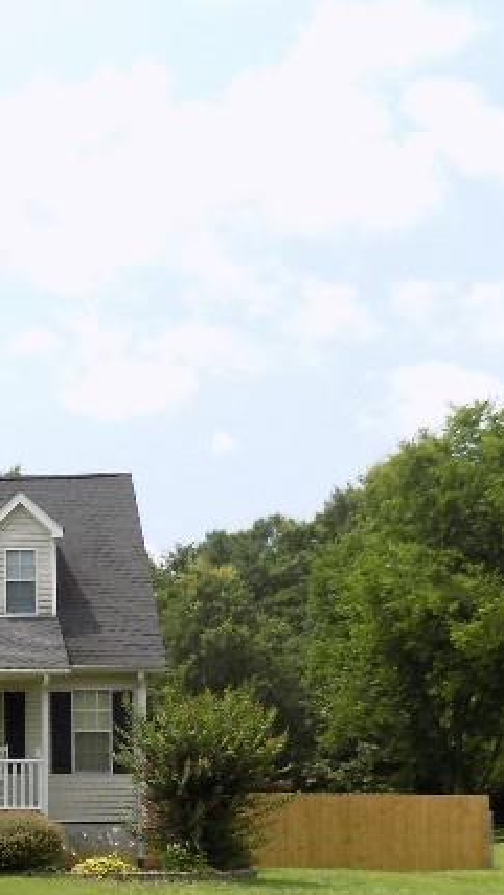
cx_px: -337
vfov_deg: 34.0
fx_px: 1424
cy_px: 701
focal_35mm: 60
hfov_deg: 17.3
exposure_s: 1/800
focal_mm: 4
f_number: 3.1
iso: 80
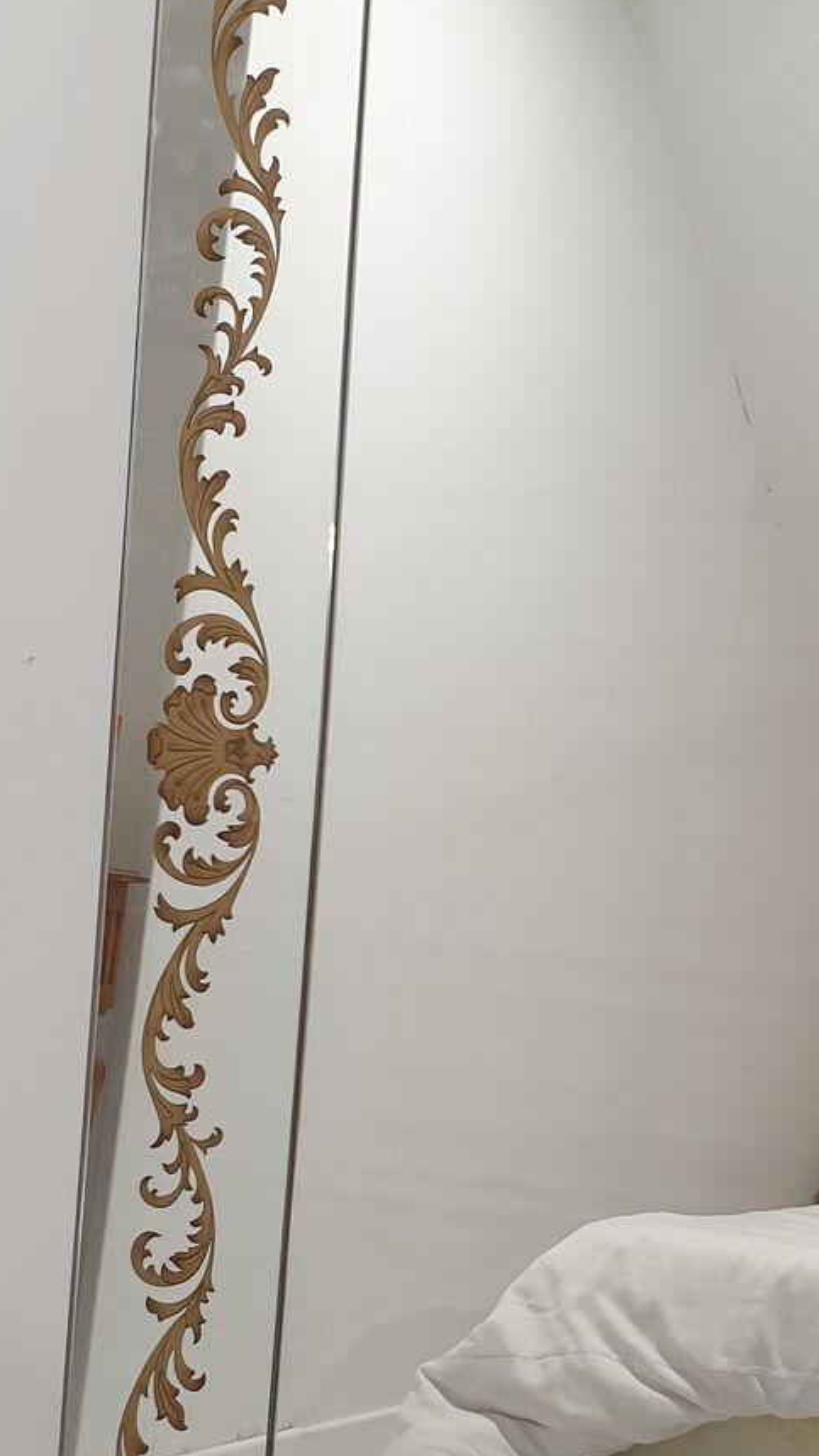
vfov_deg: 31.9
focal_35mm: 66
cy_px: 808
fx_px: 2547
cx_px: 846
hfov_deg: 17.8
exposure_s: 1/50
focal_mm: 4.3
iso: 125
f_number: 2.4
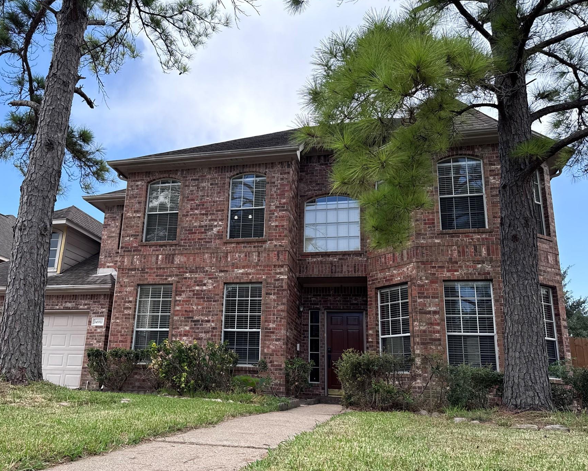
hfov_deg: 61.9
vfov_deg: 51.4
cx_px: 250
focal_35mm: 28
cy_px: 261
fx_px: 487
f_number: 1.78
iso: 80
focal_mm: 6.76
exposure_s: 1/1238
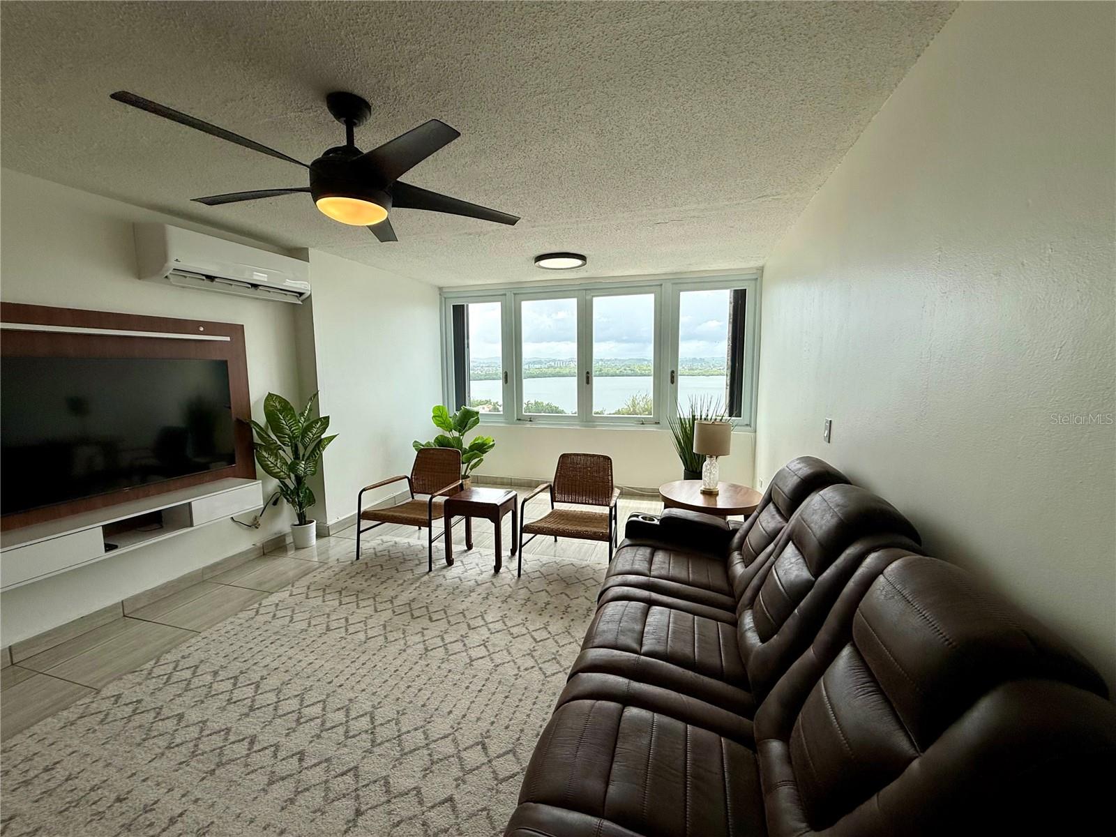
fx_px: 451
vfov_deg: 85.7
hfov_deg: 102.1
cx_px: 558
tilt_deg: -5.6
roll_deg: +0.4
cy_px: 418
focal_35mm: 14
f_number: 2.2
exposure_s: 1/770
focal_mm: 2.22
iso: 64
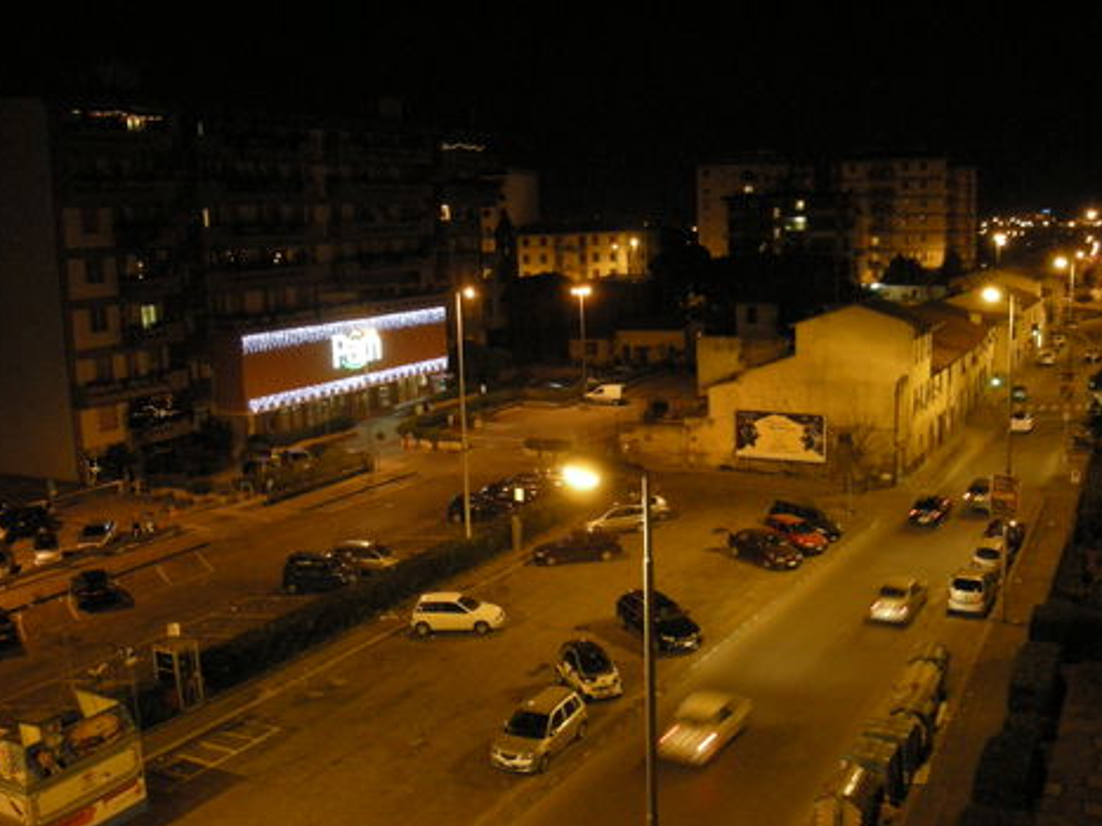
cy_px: 406
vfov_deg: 39.6
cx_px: 550
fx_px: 1146
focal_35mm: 36
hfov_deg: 51.4
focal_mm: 5.7
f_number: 2.8
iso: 400
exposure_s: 1/10.1
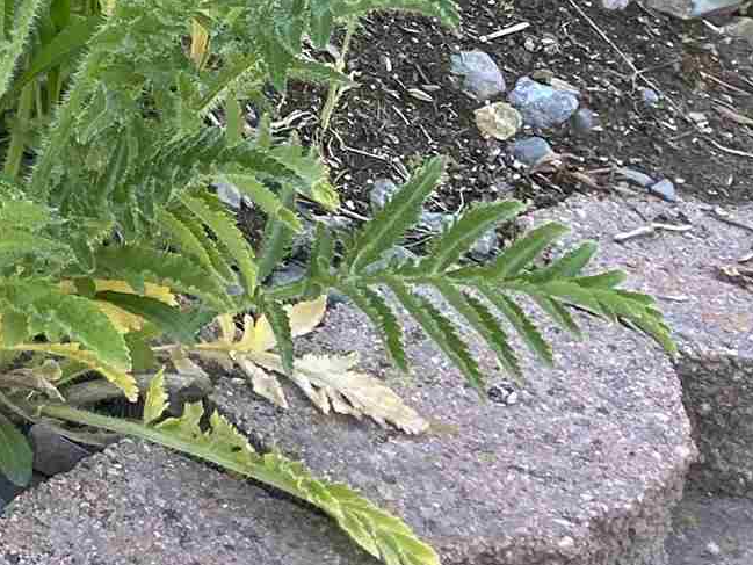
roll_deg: +0.8
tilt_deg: -6.1
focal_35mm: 123
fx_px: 2676
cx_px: -859
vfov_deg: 10.9
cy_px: -615
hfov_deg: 13.3
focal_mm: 5.7
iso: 50
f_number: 1.5
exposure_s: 1/121
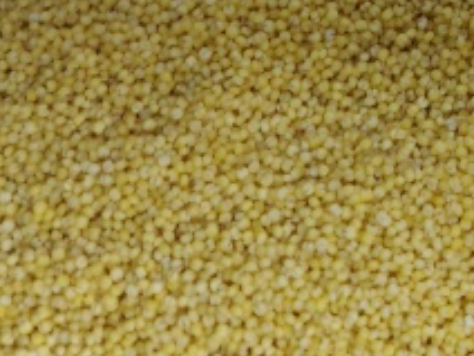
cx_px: 550
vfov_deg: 13.5
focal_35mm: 102
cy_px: -215
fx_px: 1397
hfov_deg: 18.4
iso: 640
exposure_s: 1/50
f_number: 1.9
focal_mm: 6.67
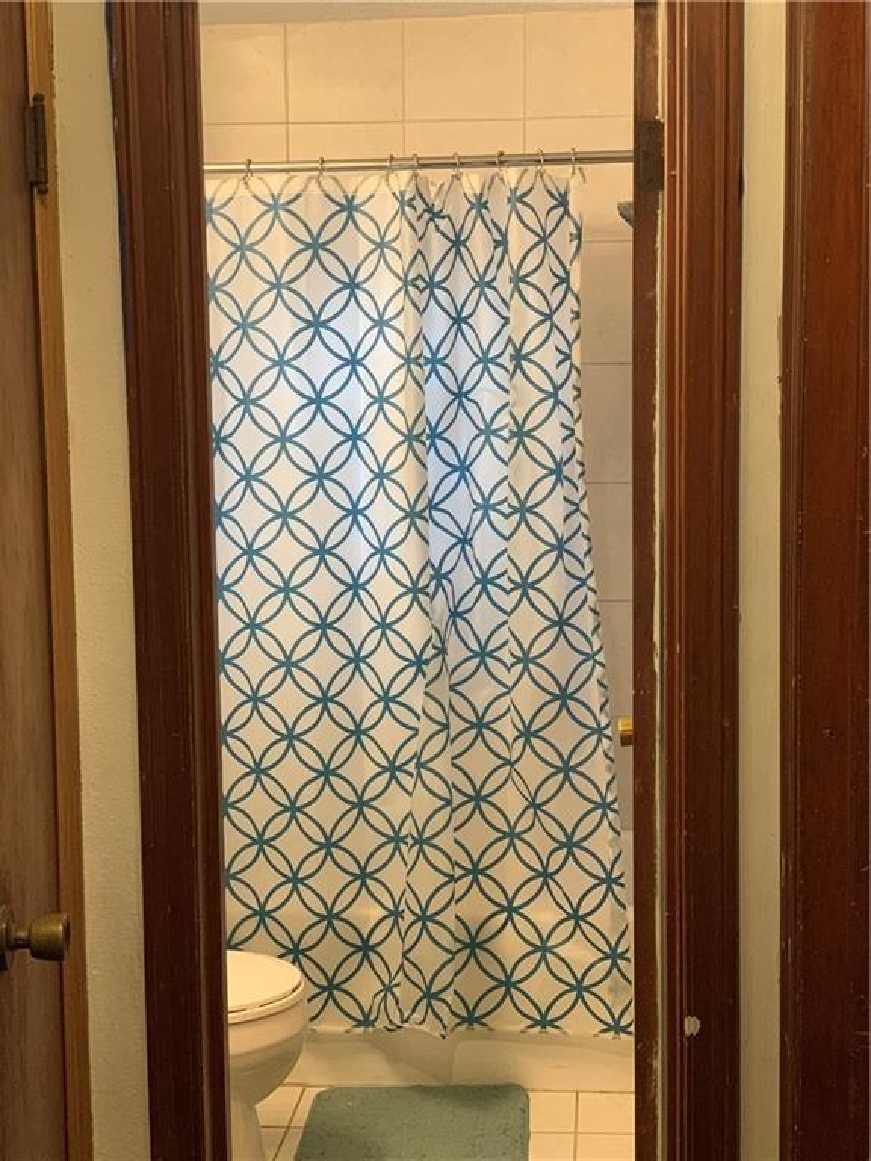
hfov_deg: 28.0
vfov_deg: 36.8
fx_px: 1745
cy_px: 580
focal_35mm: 52
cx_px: 436
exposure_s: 1/60
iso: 200
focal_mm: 6
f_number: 2.4
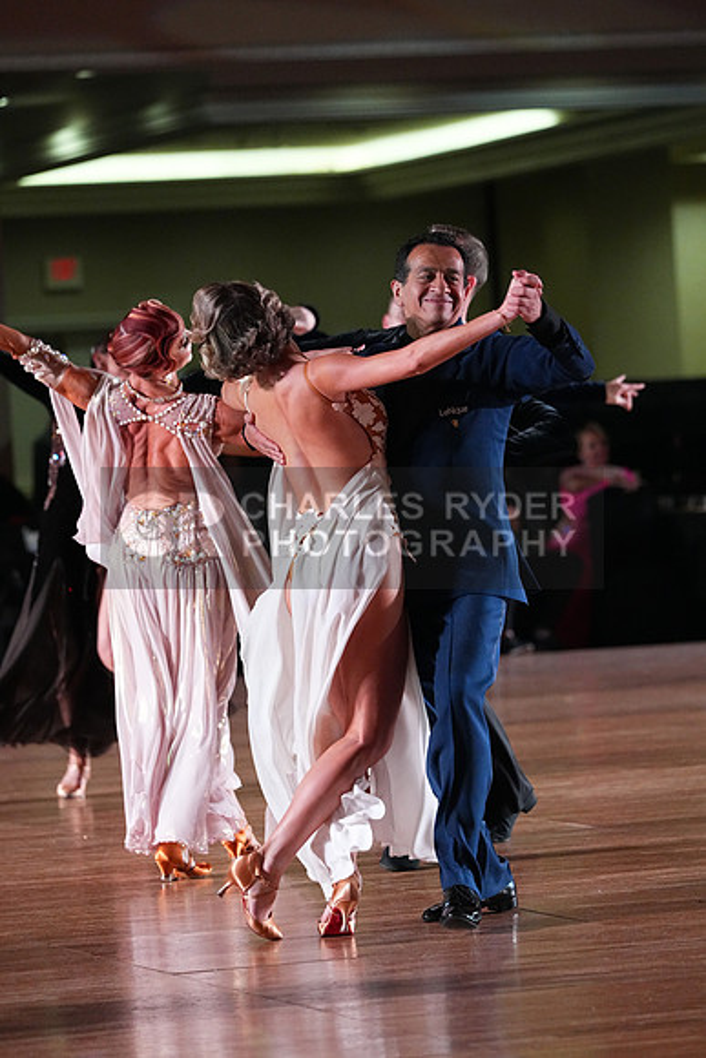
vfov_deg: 10.3
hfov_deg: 6.9
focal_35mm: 200
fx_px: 5879
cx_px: 353
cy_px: 529
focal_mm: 200
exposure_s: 1/400
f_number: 5
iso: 8000
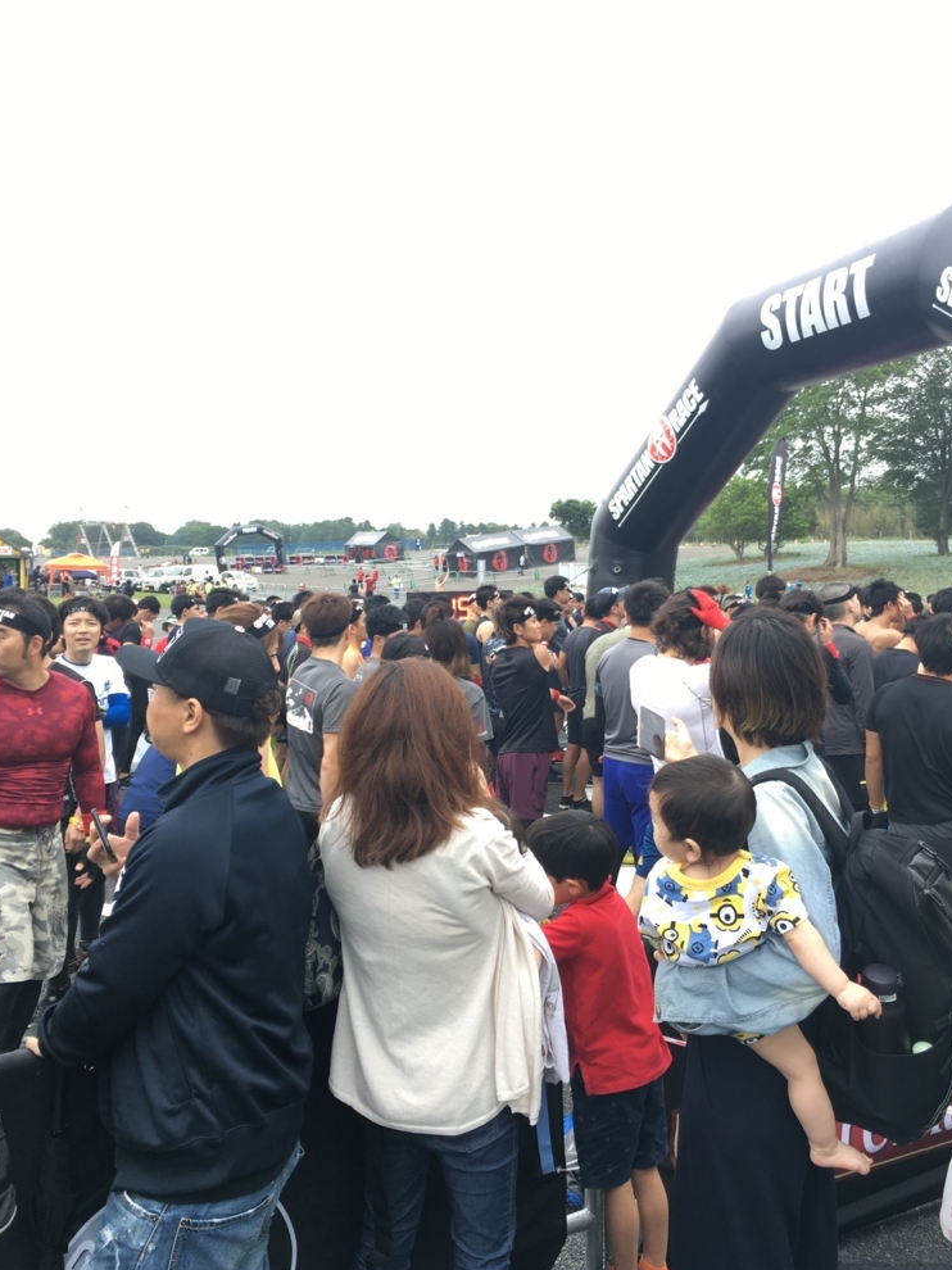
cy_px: 636
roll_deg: +1.1
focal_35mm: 30
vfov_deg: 60.0
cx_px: 486
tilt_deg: -4.3
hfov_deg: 46.8
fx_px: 1101
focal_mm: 4.15
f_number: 2.2
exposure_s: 1/120
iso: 25
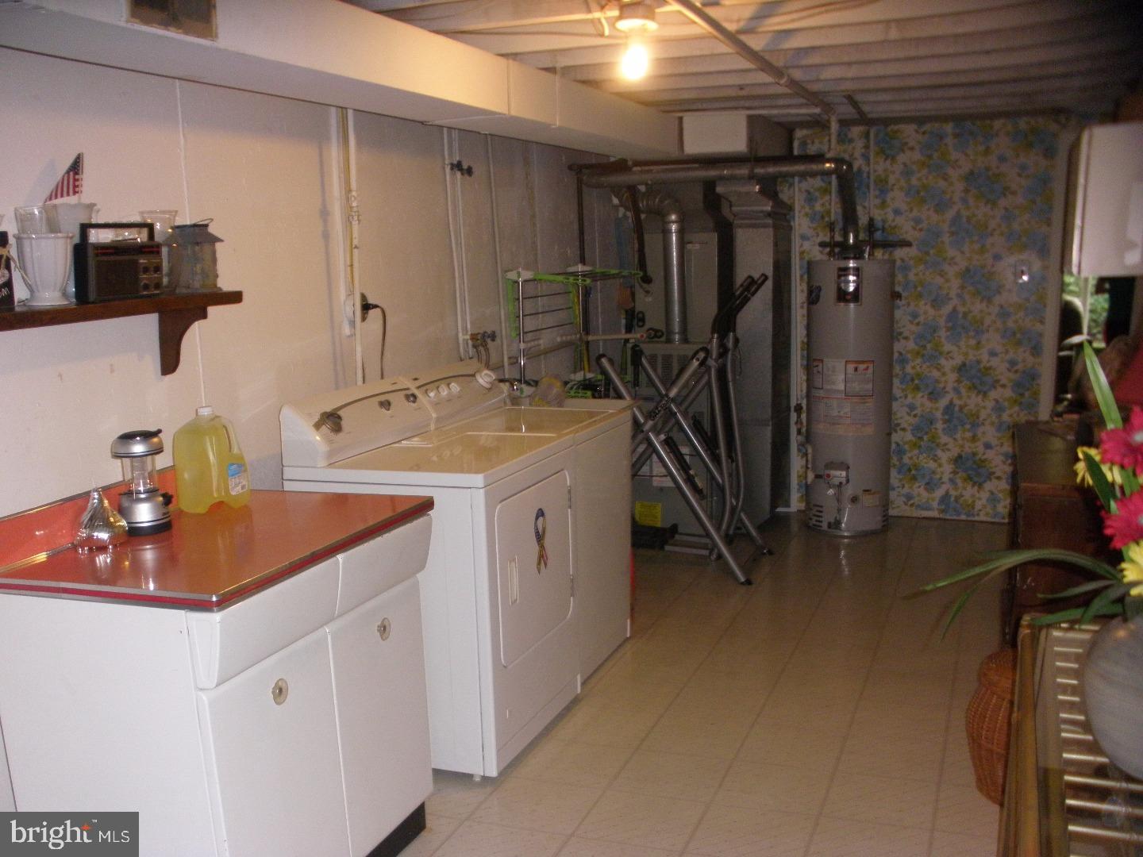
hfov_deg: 51.4
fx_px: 1189
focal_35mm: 36
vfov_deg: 39.7
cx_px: 572
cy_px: 428
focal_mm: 6.3
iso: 250
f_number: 3.5
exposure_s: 1/30
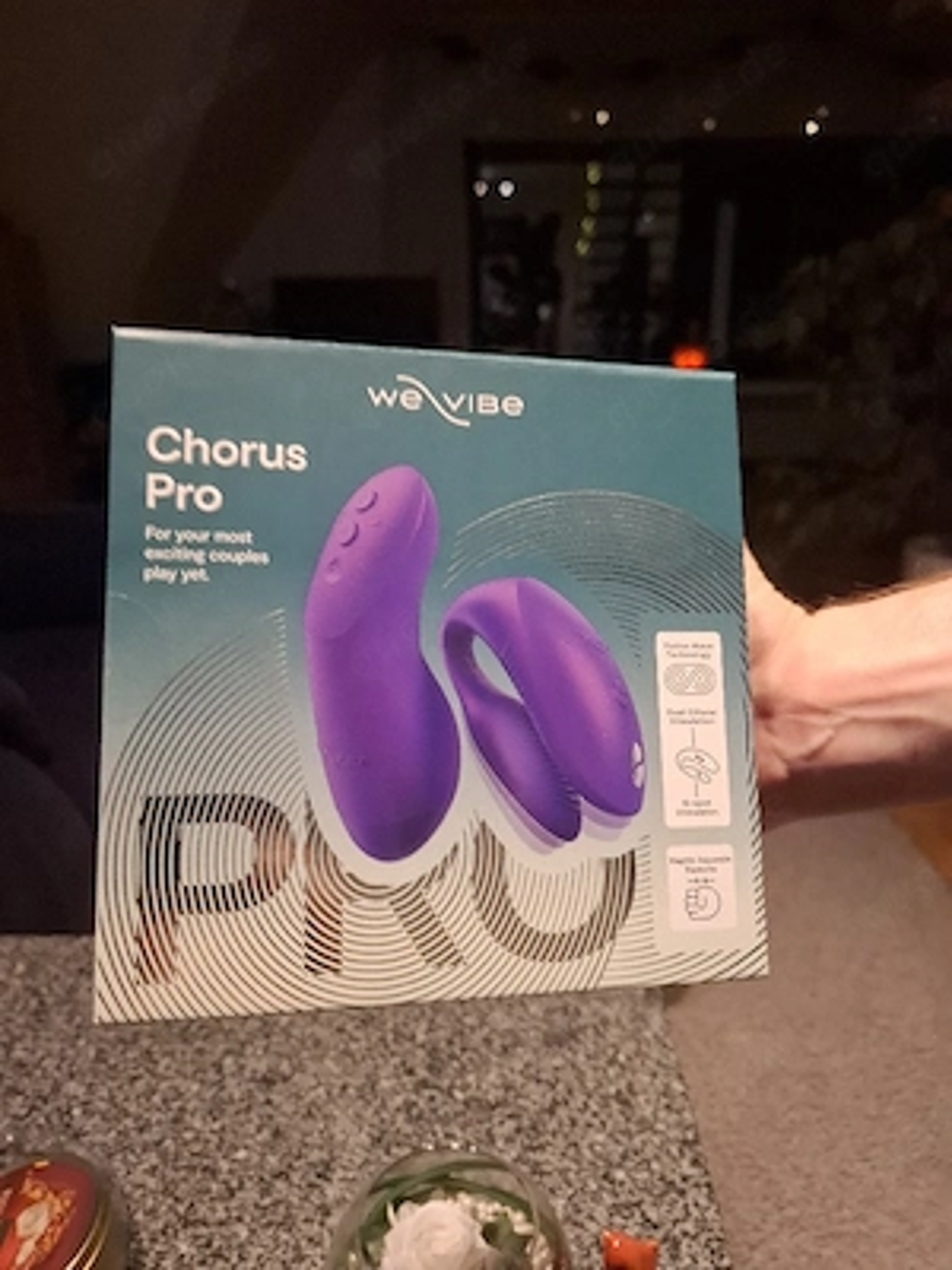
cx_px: 476
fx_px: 843
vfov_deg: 73.9
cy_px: 635
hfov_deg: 58.9
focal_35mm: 23
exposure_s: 1/30
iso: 250
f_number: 1.8
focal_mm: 5.54
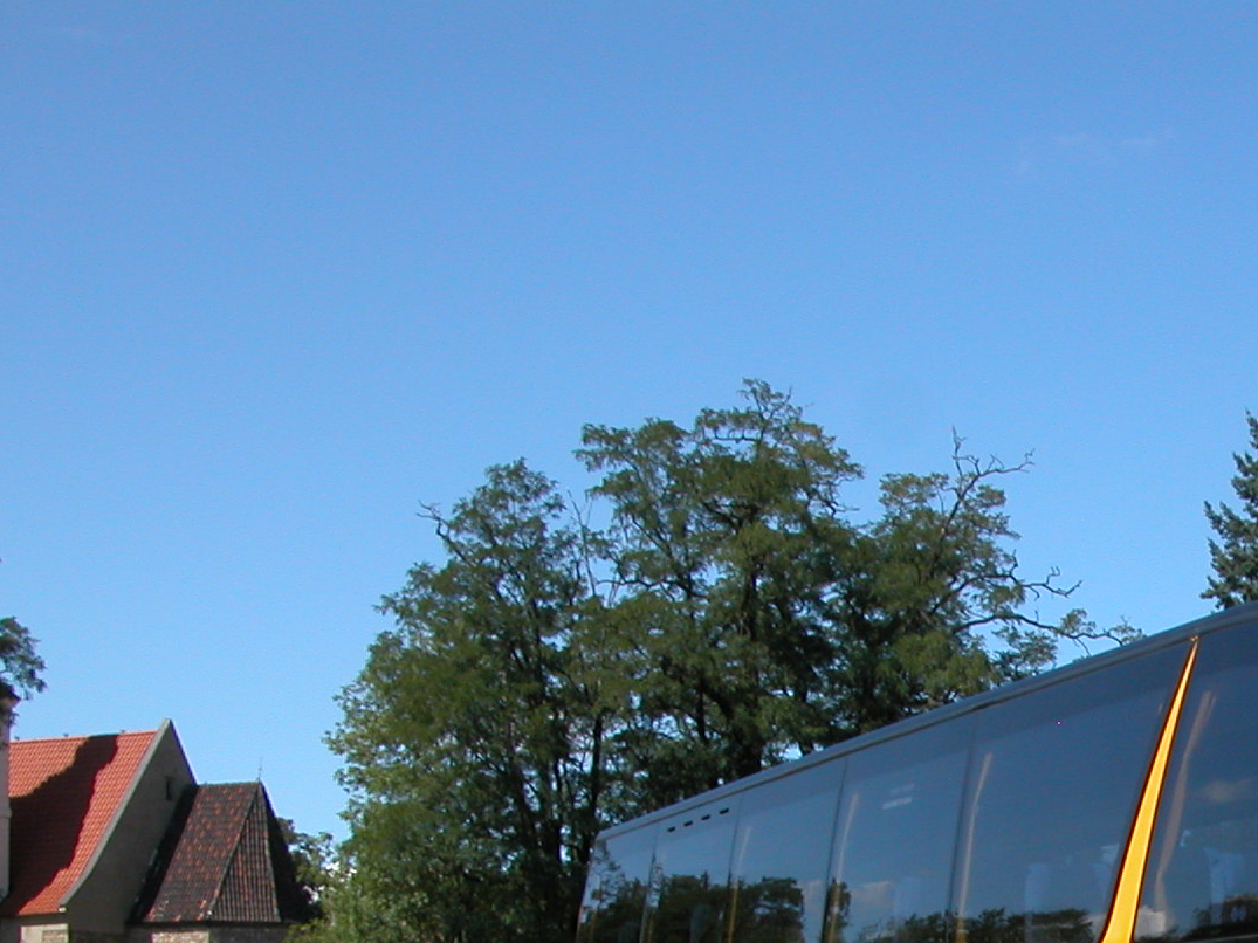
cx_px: 1211
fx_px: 2943
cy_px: 1117
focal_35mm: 81
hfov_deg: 23.3
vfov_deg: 17.4
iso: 100
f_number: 6.3
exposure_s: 1/348
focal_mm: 8.9
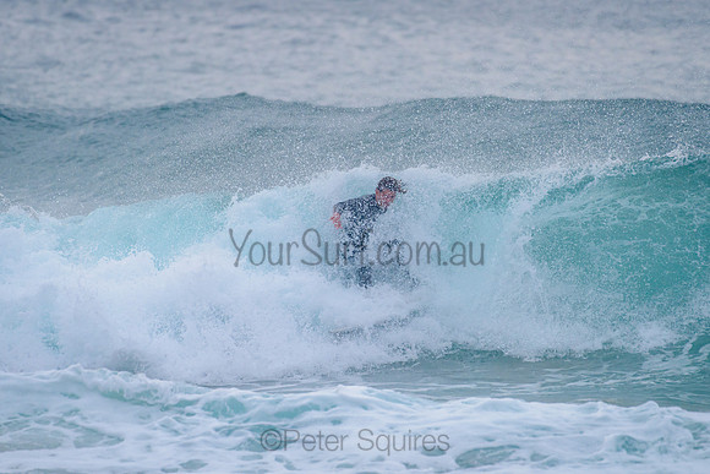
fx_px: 12095
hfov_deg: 3.4
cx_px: 344
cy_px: 233
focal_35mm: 613
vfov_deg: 2.2
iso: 560
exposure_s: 1/1600
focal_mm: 500
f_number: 5.6
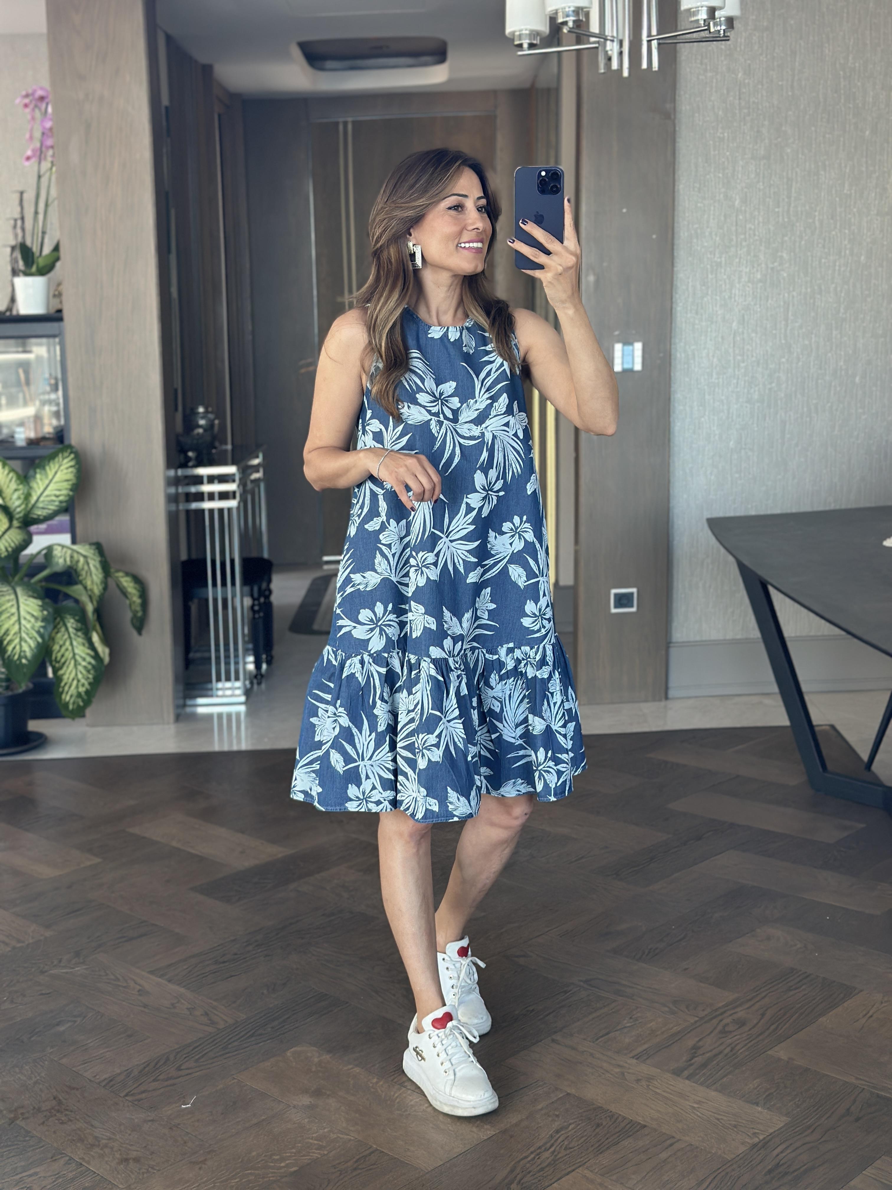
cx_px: 446
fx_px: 1649
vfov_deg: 39.7
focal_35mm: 48
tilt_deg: -17.6
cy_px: 595
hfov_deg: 30.3
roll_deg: +1.7
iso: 125
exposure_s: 1/74
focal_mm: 6.86
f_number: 1.78
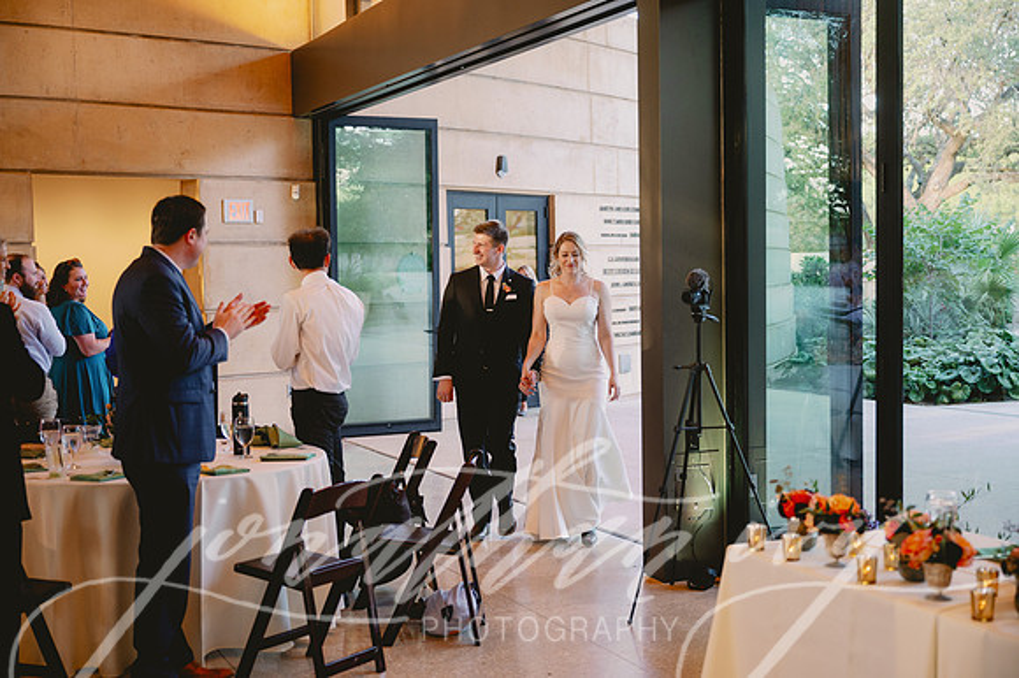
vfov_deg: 28.0
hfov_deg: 41.1
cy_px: 339
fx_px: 1358
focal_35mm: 48
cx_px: 510
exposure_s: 1/200
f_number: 2.8
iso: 1000
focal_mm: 48
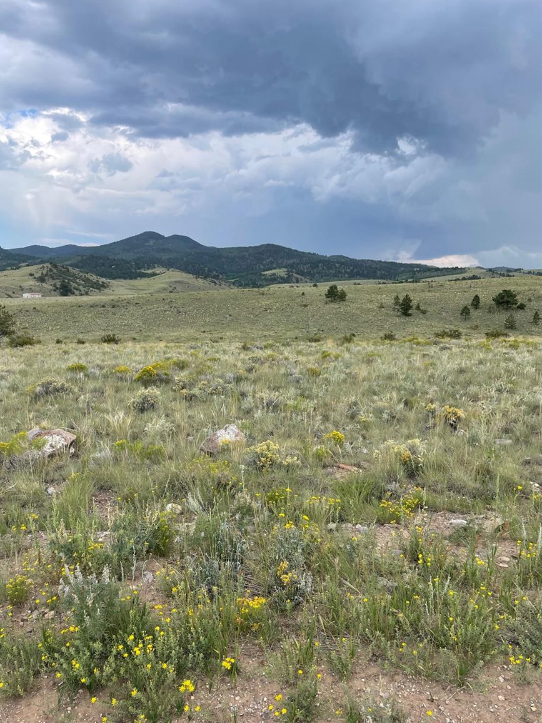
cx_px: 261
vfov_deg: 65.3
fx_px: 564
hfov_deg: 51.3
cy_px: 362
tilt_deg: -6.8
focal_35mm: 27
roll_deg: +0.6
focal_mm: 4.2
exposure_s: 1/1490
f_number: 1.6
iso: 32
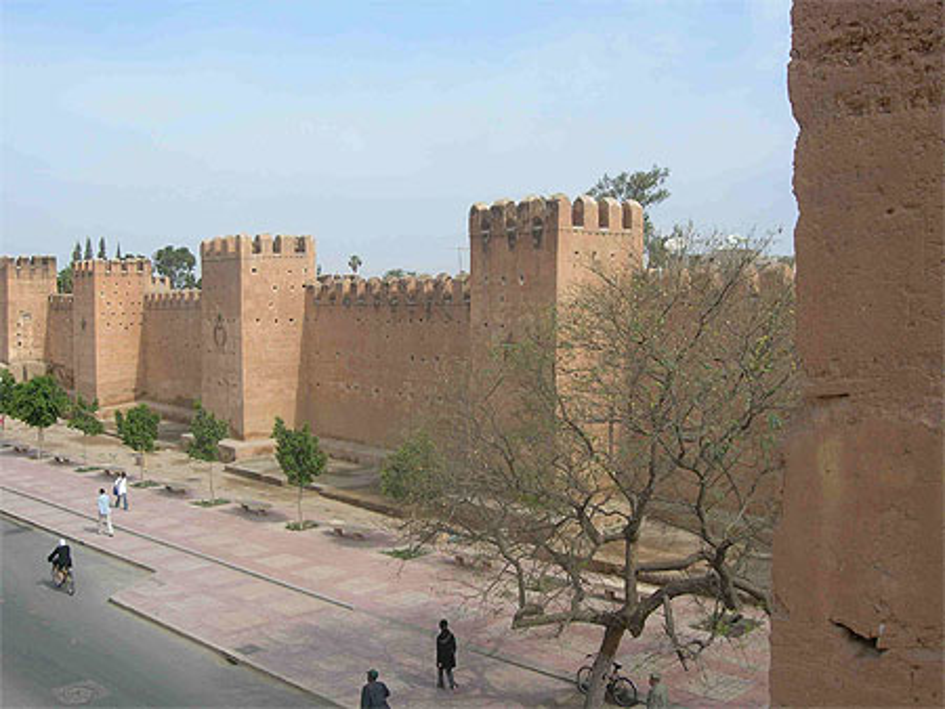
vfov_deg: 37.8
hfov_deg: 49.0
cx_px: 472
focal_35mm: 38
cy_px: 354
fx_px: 1038
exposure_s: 1/408
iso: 50
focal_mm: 7.8
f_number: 4.8
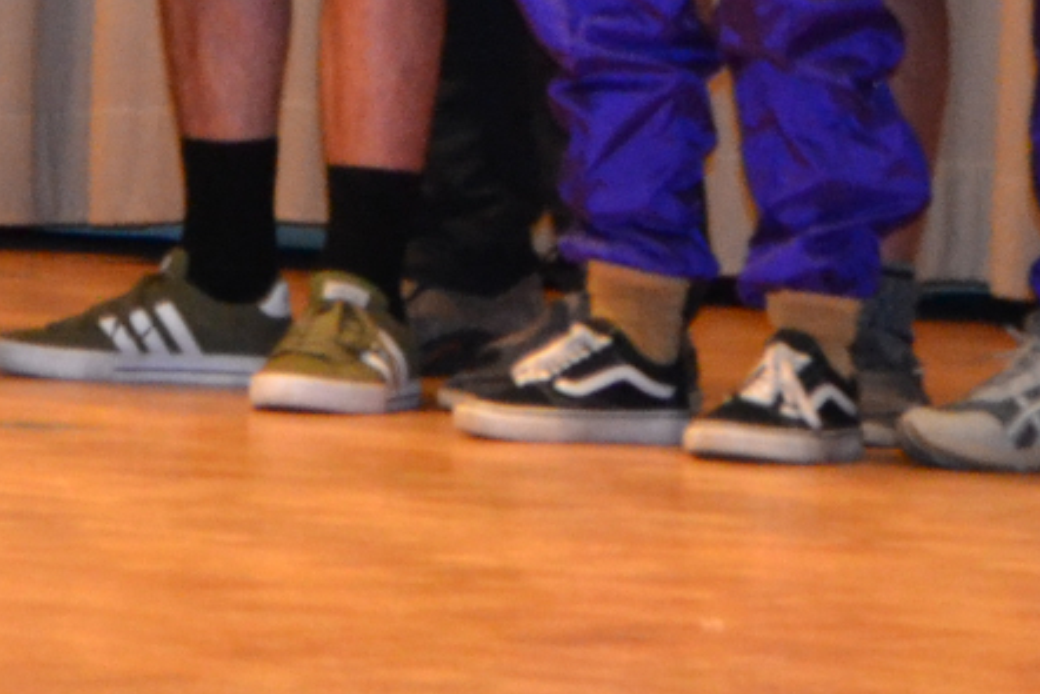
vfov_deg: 3.6
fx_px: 11048
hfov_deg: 5.3
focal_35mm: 382
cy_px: -773
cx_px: -1075
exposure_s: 1/60
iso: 1800
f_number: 5.6
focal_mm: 55
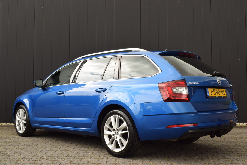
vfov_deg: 31.9
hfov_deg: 46.4
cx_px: 124
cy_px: 82
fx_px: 288
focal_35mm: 42
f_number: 8
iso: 400
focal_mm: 28
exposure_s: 1/250
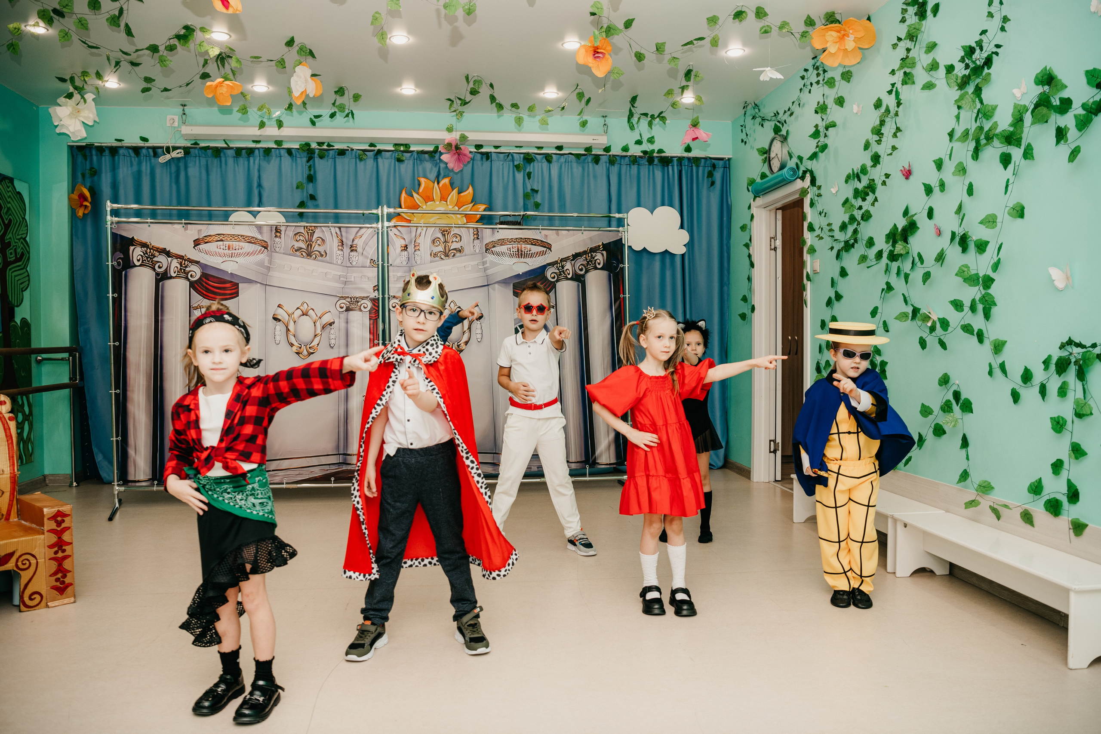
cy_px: 367
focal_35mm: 27
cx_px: 550
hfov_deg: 67.4
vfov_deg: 47.9
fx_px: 826
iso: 200
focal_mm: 27
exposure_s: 1/160
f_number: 4
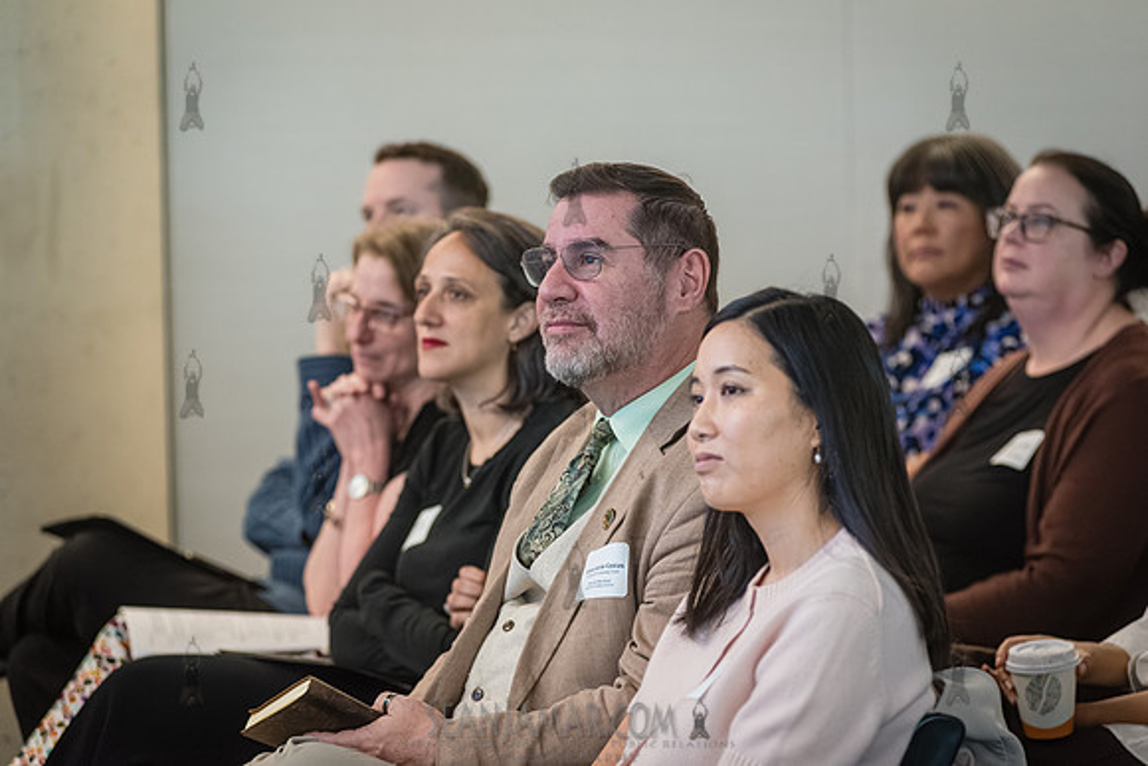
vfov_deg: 10.2
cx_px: 574
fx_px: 4306
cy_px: 383
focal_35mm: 135
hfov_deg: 15.2
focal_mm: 135
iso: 4000
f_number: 3.5
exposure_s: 1/250
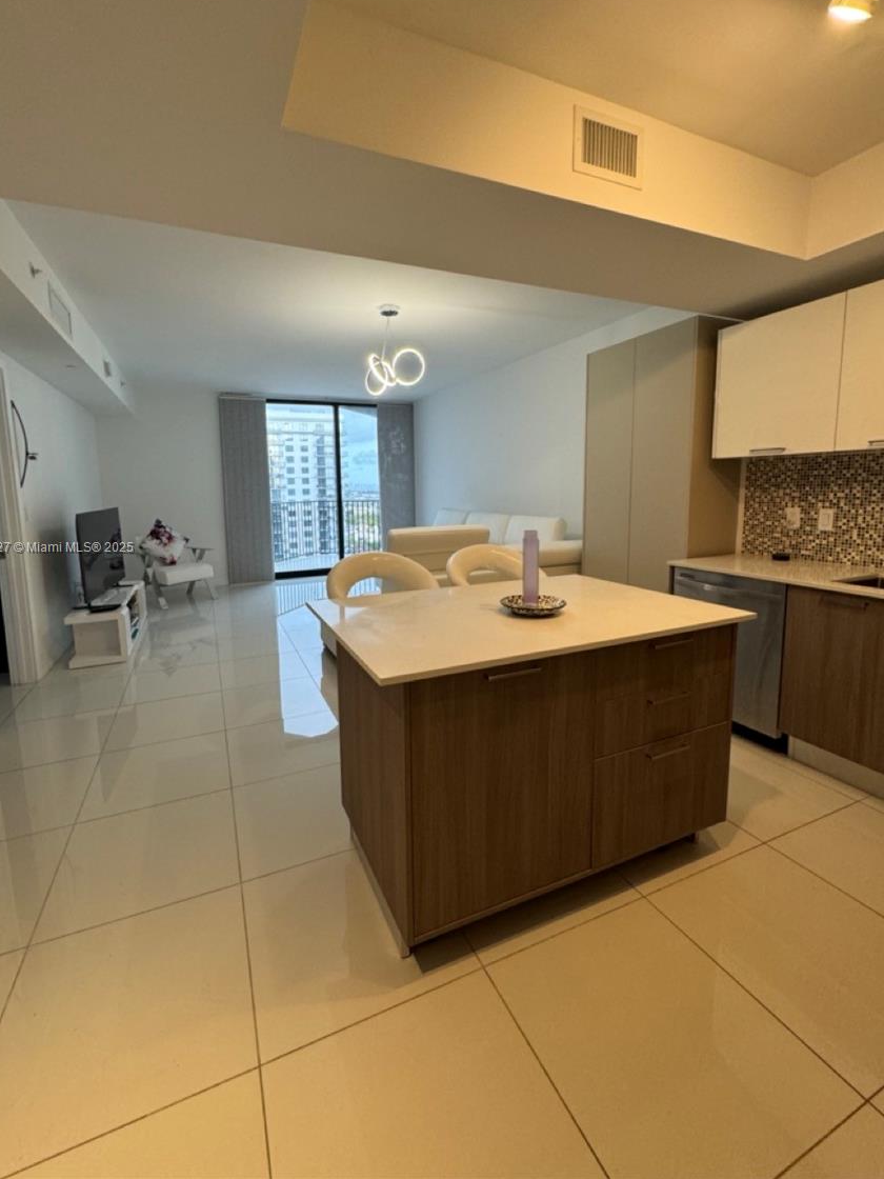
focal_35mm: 15
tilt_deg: -7.0
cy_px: 548
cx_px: 415
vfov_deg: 98.0
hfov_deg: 81.7
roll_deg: +0.5
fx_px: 511
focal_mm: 2.22
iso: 160
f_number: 2.2
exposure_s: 1/120
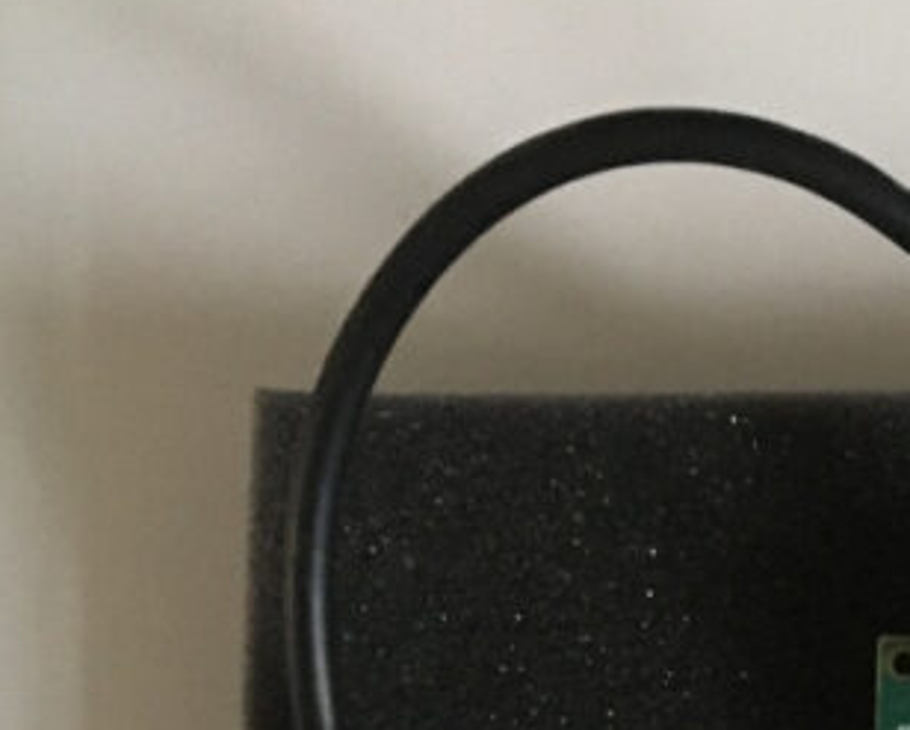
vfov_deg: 15.5
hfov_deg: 18.5
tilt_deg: -80.9
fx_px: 2534
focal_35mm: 94
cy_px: 975
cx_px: 1270
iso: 500
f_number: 2.2
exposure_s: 1/17
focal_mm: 4.15
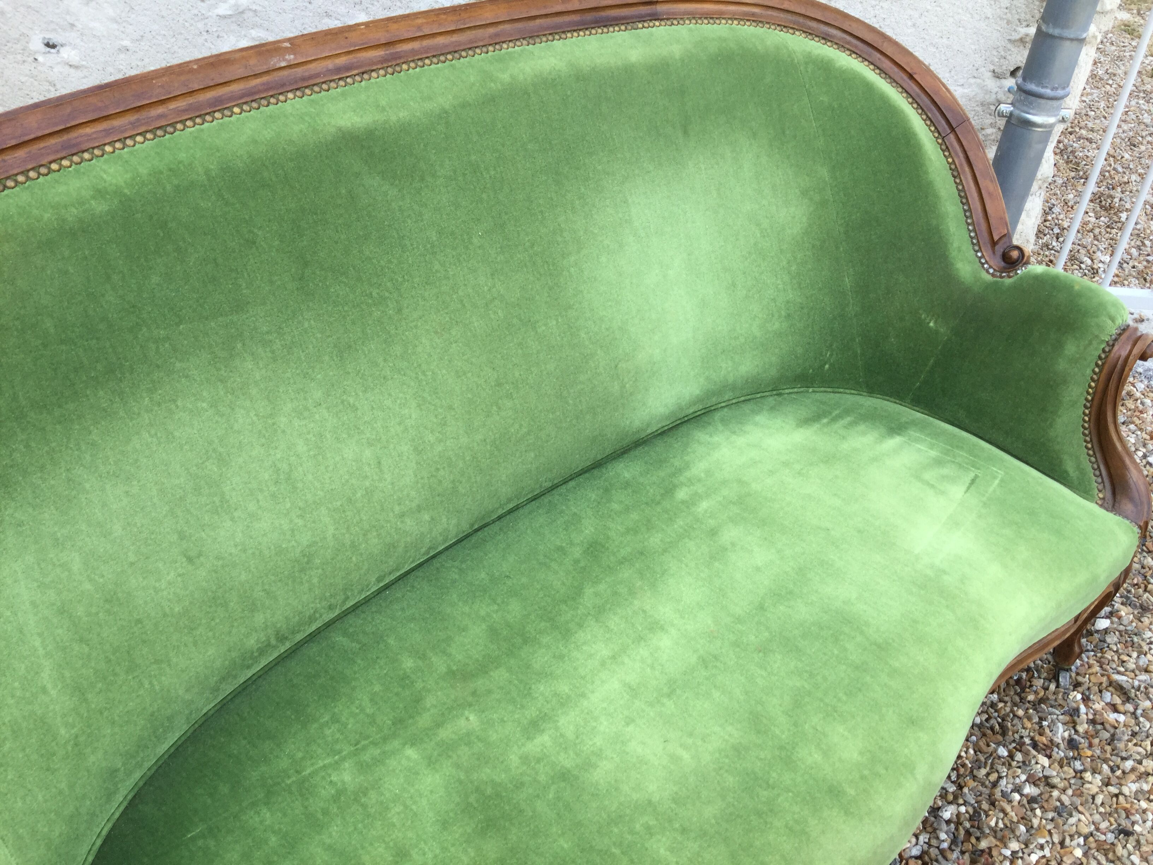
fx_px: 1033
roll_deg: -6.2
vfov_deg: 45.4
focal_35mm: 31
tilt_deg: -38.1
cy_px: 432
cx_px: 576
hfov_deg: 58.4
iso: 25
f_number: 2.4
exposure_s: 1/140
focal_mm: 3.3
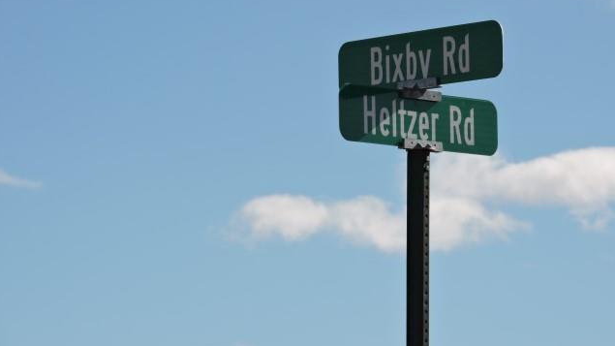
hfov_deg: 8.7
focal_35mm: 247
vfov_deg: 4.9
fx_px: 4027
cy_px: 164
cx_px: 306
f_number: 4.6
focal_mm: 40.1
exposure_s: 1/1000
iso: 100
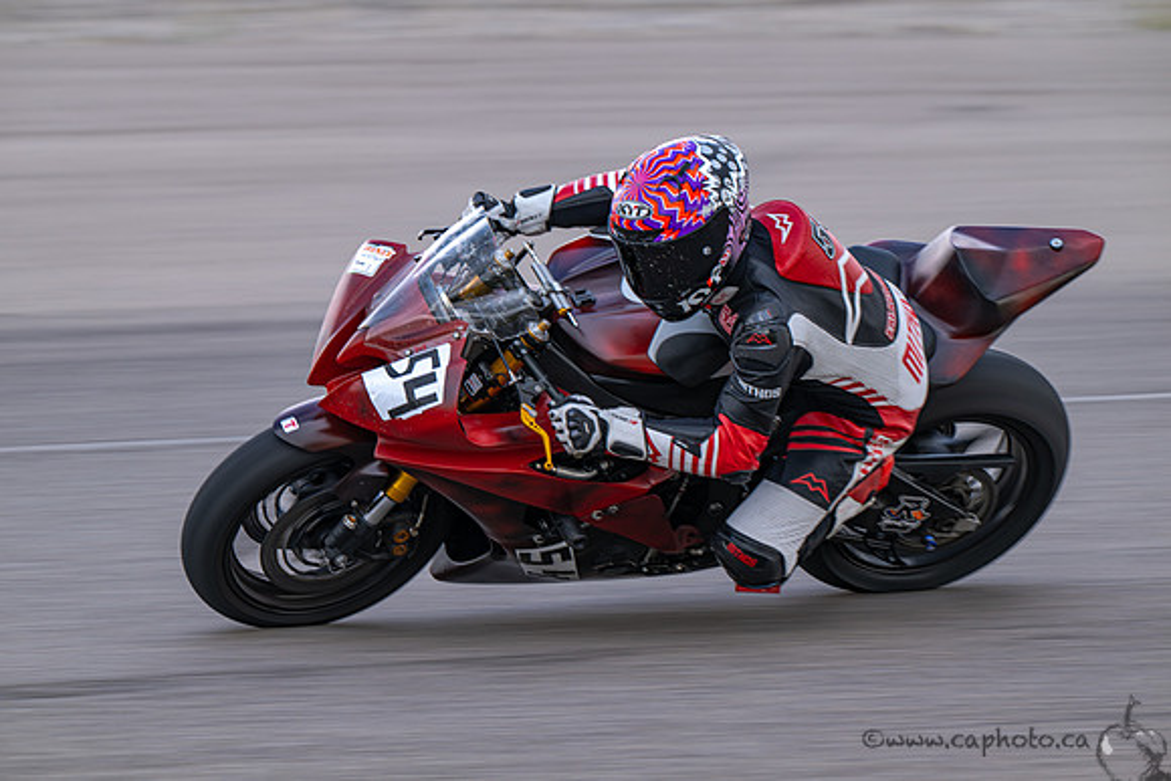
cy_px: 390
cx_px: 586
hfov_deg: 5.2
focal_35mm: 400
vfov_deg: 3.4
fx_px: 13014
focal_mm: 400
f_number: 9
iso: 400
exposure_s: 1/160
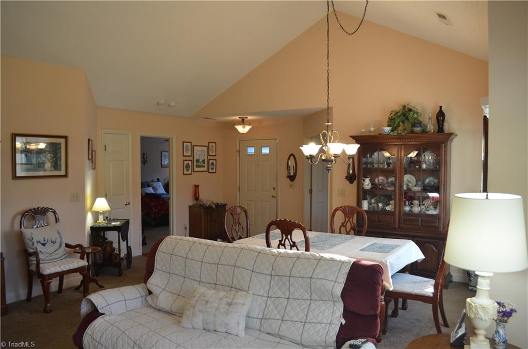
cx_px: 264
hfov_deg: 67.5
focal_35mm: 27
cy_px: 174
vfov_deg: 47.7
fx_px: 395
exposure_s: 1/60
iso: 560
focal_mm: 18
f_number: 4
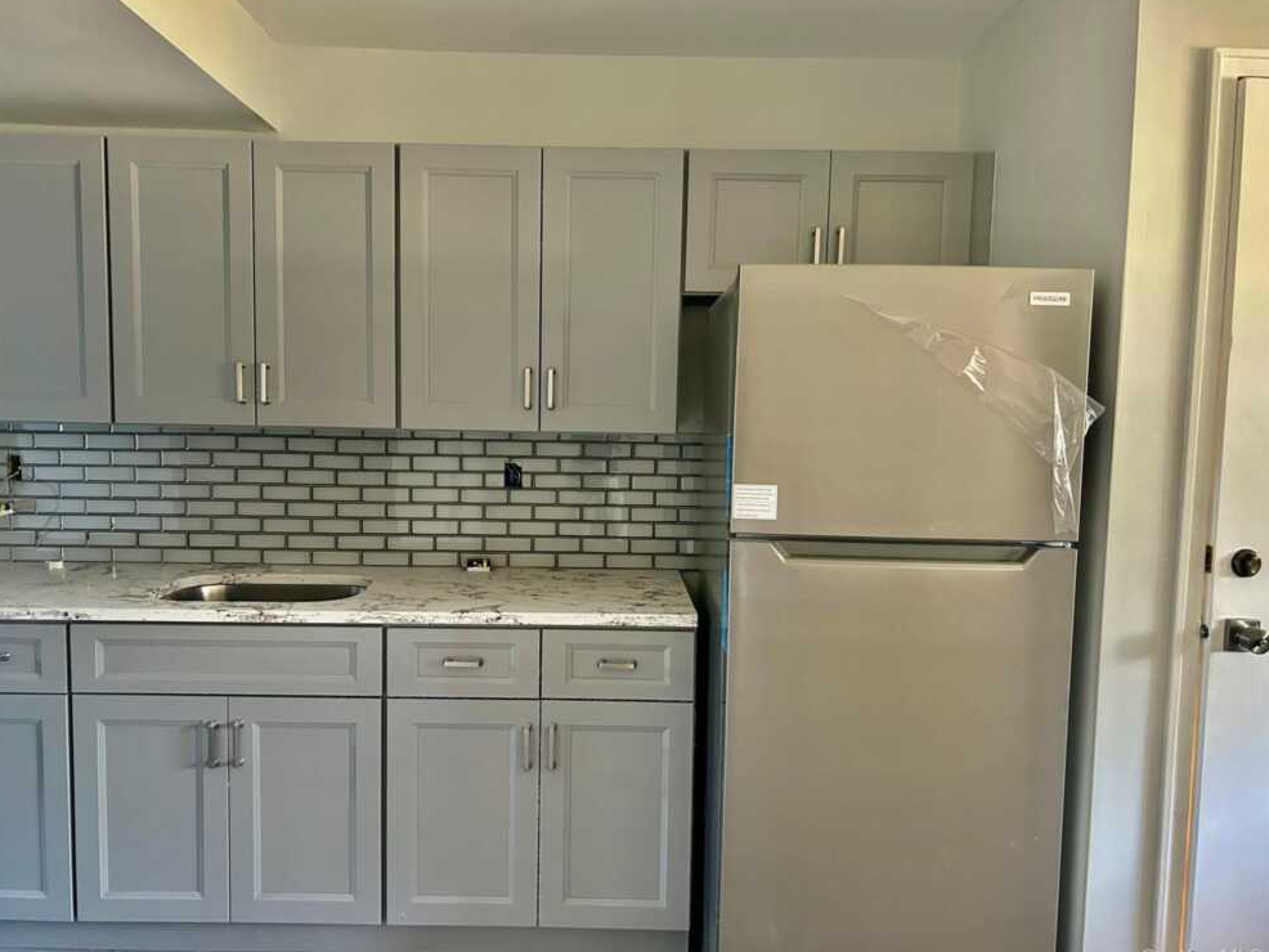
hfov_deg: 65.3
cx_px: 613
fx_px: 990
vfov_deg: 51.4
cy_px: 479
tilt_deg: -2.7
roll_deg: -1.0
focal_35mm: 27
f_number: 1.5
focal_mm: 5.7
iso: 500
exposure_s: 1/59
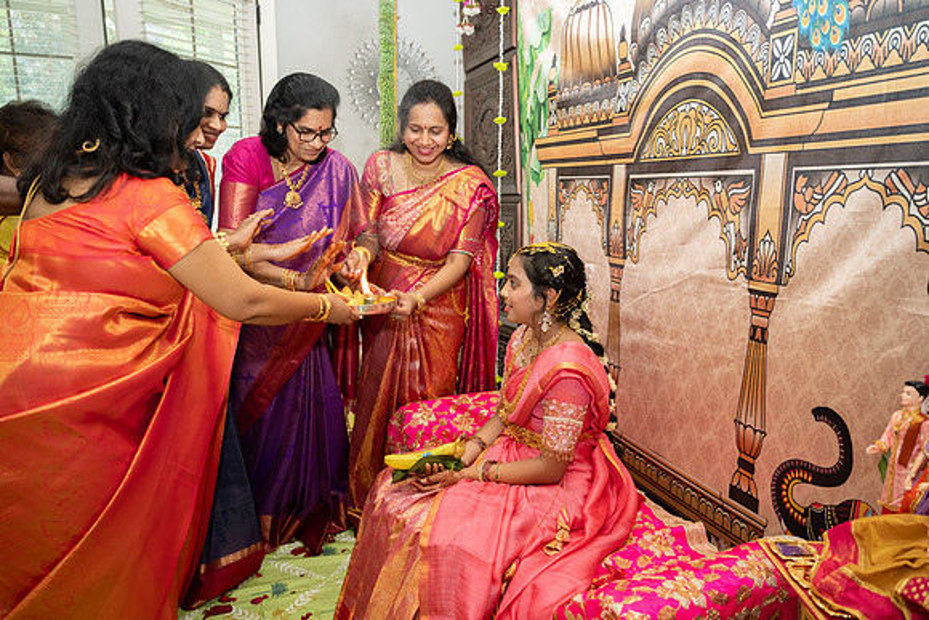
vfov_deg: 53.1
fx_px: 620
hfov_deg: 73.7
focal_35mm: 24
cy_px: 310
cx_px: 465
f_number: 3.5
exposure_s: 1/160
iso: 800
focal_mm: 24
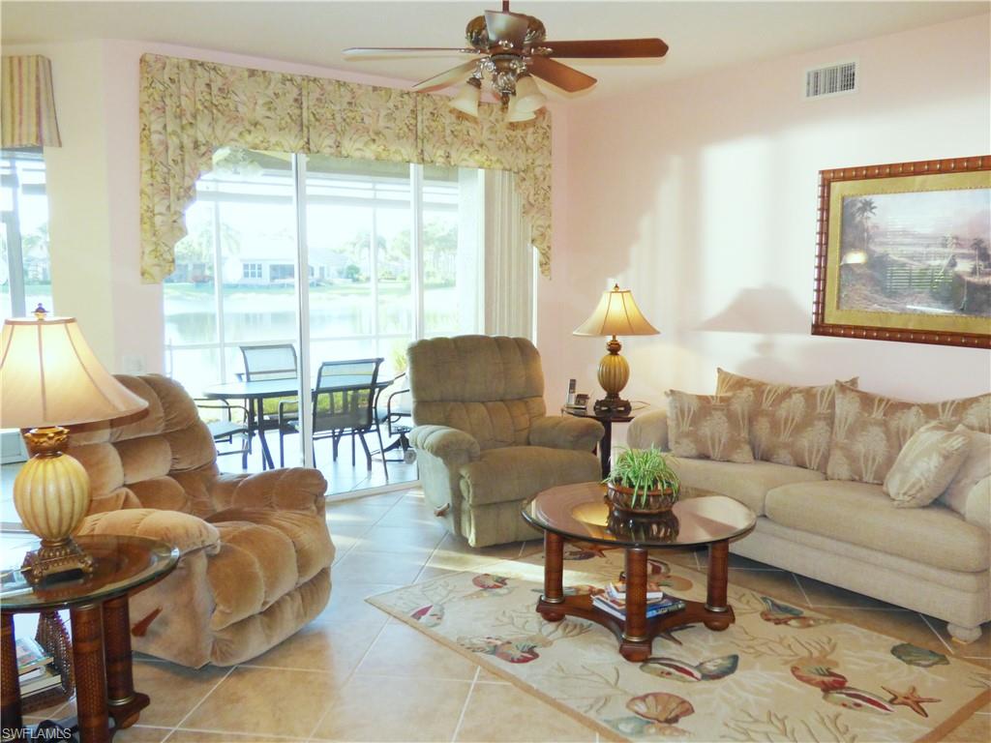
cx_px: 496
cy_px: 372
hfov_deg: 60.0
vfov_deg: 46.8
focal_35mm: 30
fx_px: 859
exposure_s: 1/60
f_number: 3.3
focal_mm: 5.29
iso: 250
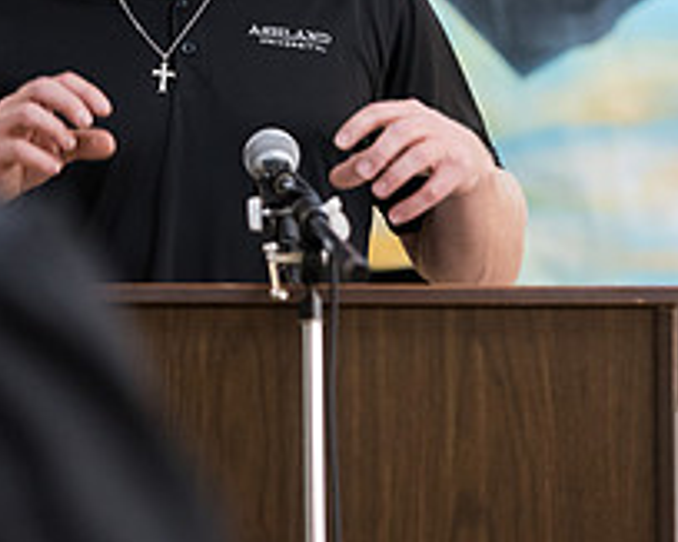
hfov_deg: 5.9
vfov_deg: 4.7
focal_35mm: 326
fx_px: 6538
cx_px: 246
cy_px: -35
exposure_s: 1/200
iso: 3200
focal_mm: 122
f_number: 3.2
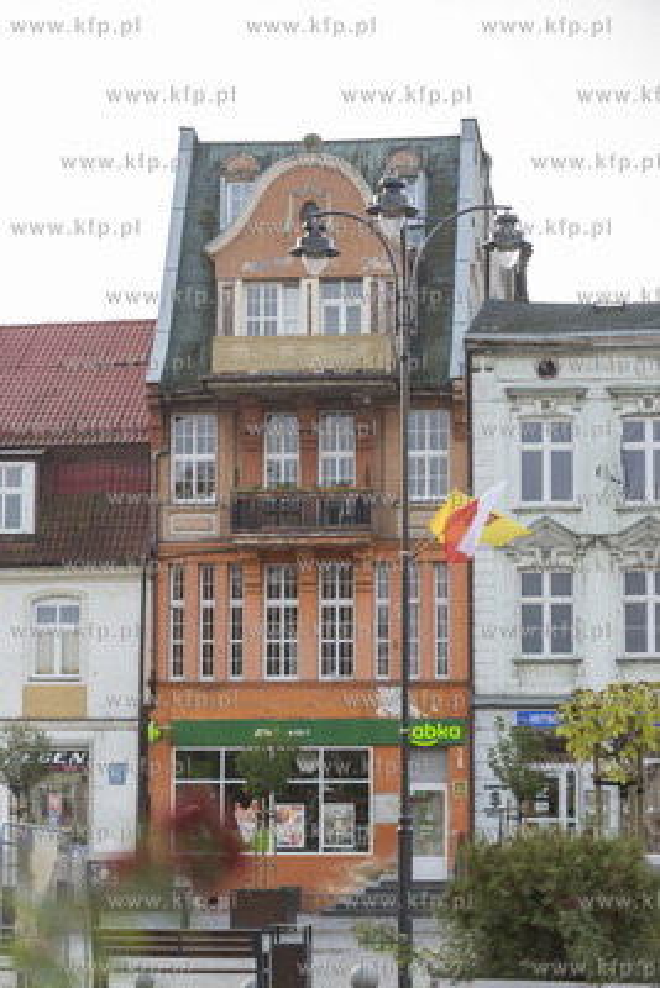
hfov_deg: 13.1
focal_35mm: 105
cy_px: 494
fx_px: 2885
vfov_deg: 19.4
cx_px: 330
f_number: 4
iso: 400
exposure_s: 1/320
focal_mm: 105
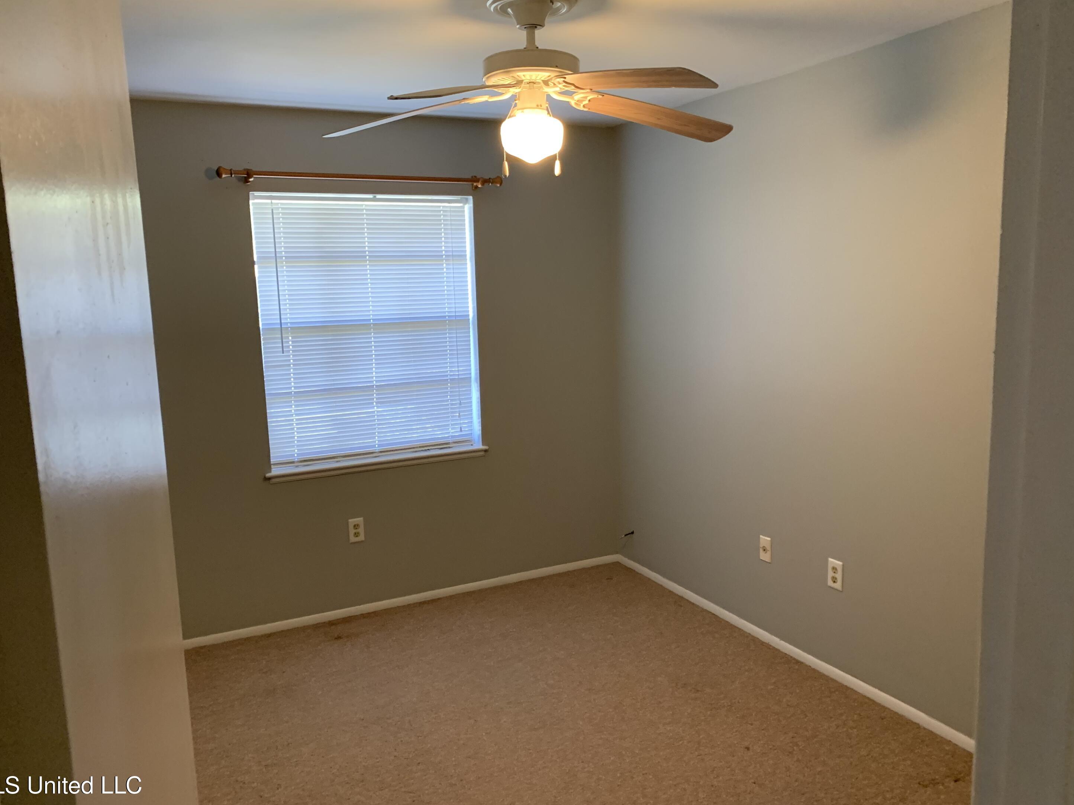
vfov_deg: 51.4
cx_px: 528
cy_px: 406
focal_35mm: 27
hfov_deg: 65.3
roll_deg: +2.6
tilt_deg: -8.2
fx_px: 838
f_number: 1.8
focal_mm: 4.25
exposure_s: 1/60
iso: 200
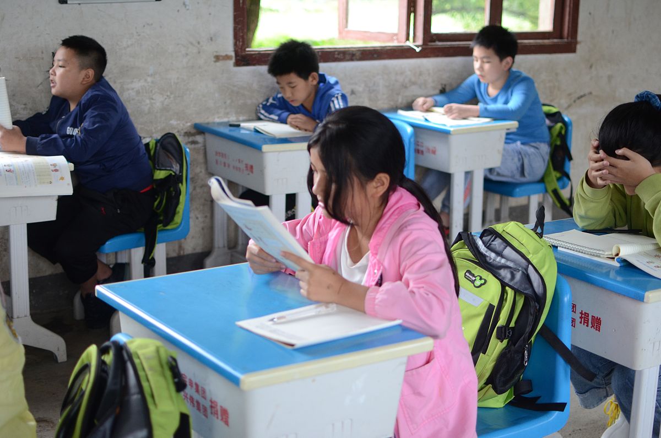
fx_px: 962
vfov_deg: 25.6
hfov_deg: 37.9
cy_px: 219
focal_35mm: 52
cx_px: 330
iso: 800
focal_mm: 35
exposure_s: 1/640
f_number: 2
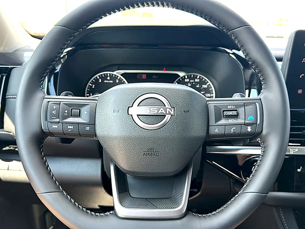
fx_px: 220
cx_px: 152
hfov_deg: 69.4
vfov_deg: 54.9
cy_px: 114
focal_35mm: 25
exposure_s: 1/239
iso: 100
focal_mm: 6.86
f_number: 1.78
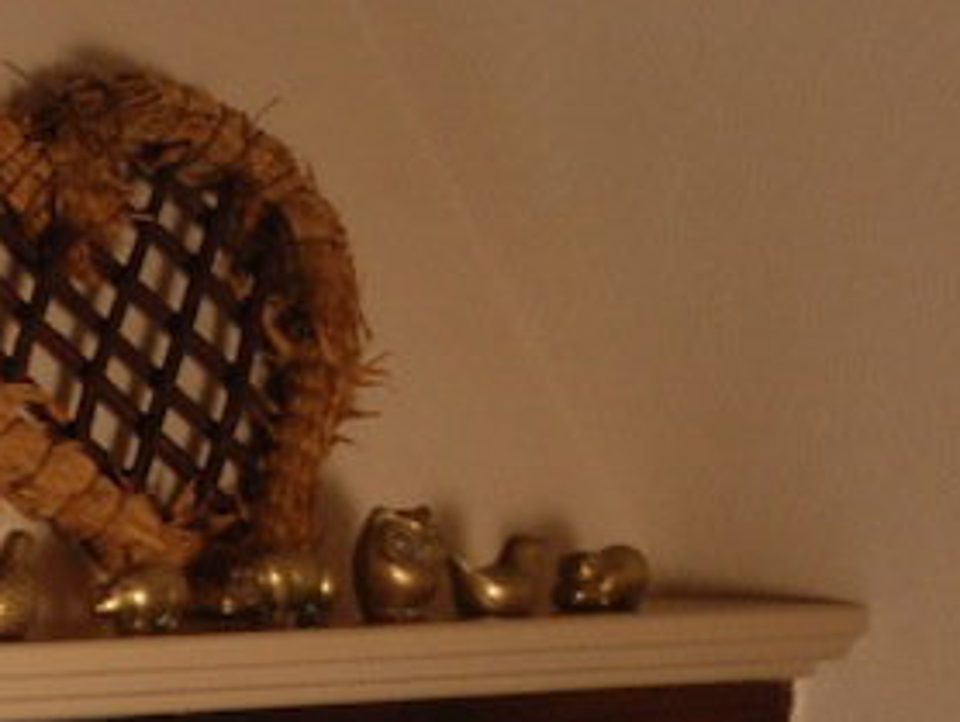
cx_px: -1418
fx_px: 7439
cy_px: 1669
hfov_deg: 6.9
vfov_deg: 5.4
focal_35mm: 268
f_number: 4.5
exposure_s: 1/50
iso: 320
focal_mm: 32
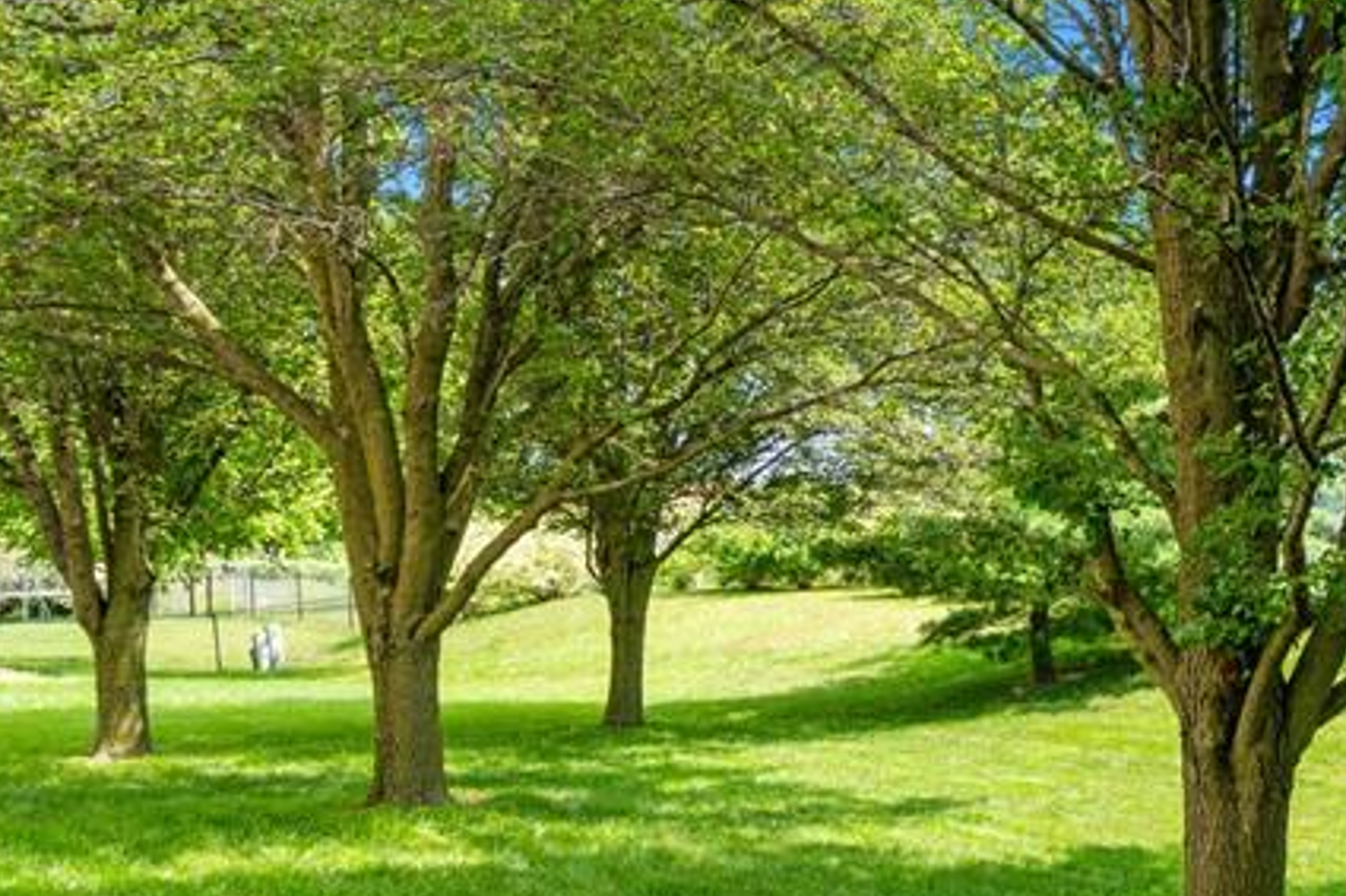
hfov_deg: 37.1
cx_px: 1584
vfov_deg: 32.4
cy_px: 578
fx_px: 1532
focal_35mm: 41
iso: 400
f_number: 9
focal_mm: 17
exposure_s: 1/125
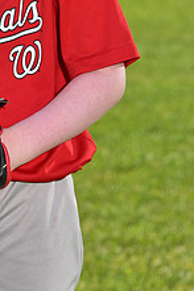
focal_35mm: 289
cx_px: -27
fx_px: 2340
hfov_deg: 4.7
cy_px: -49
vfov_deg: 7.1
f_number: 6.3
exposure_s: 1/250
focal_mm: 110
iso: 80
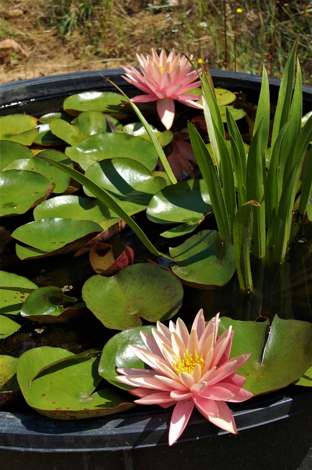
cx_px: 156
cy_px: 235
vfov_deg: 27.0
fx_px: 977
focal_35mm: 75
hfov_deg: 18.1
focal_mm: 50
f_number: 9
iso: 200
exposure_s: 1/320
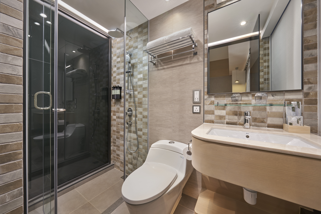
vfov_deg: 85.4
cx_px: 160
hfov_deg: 108.3
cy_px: 107
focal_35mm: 13
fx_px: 116
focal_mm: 13
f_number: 9
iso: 100
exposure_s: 1
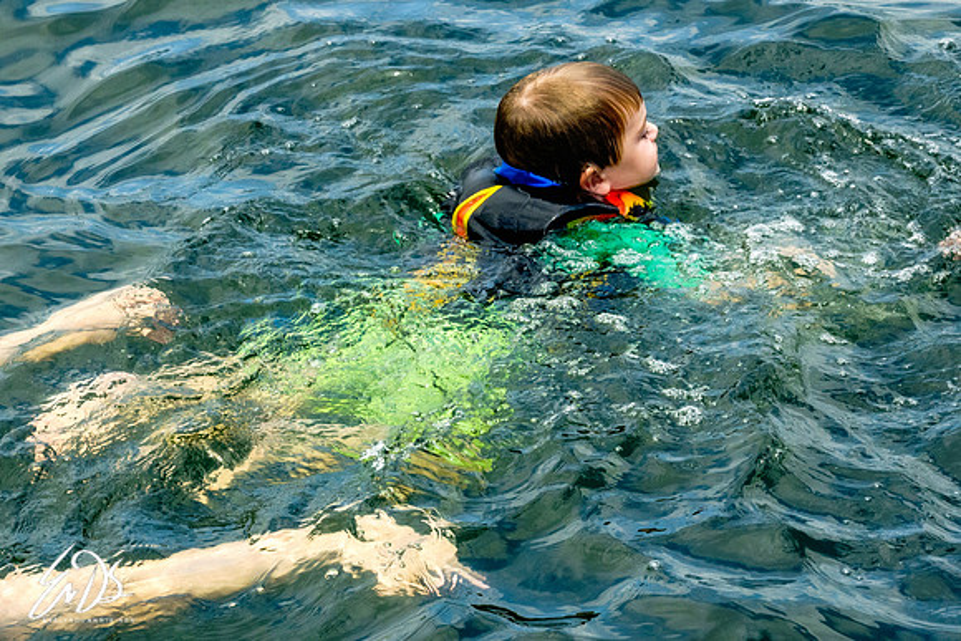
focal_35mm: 160
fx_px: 4260
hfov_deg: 12.9
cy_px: 292
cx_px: 547
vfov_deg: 8.6
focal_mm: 51.14
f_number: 8
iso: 1250
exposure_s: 1/1000
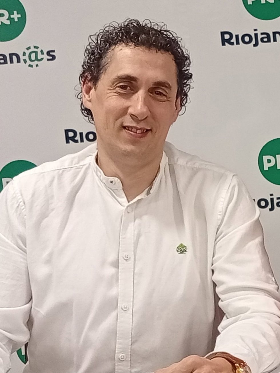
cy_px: 186
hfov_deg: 51.4
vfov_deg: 65.3
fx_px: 291
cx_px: 140
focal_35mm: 27
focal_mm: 3.84
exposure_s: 1/50
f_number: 1.8
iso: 175
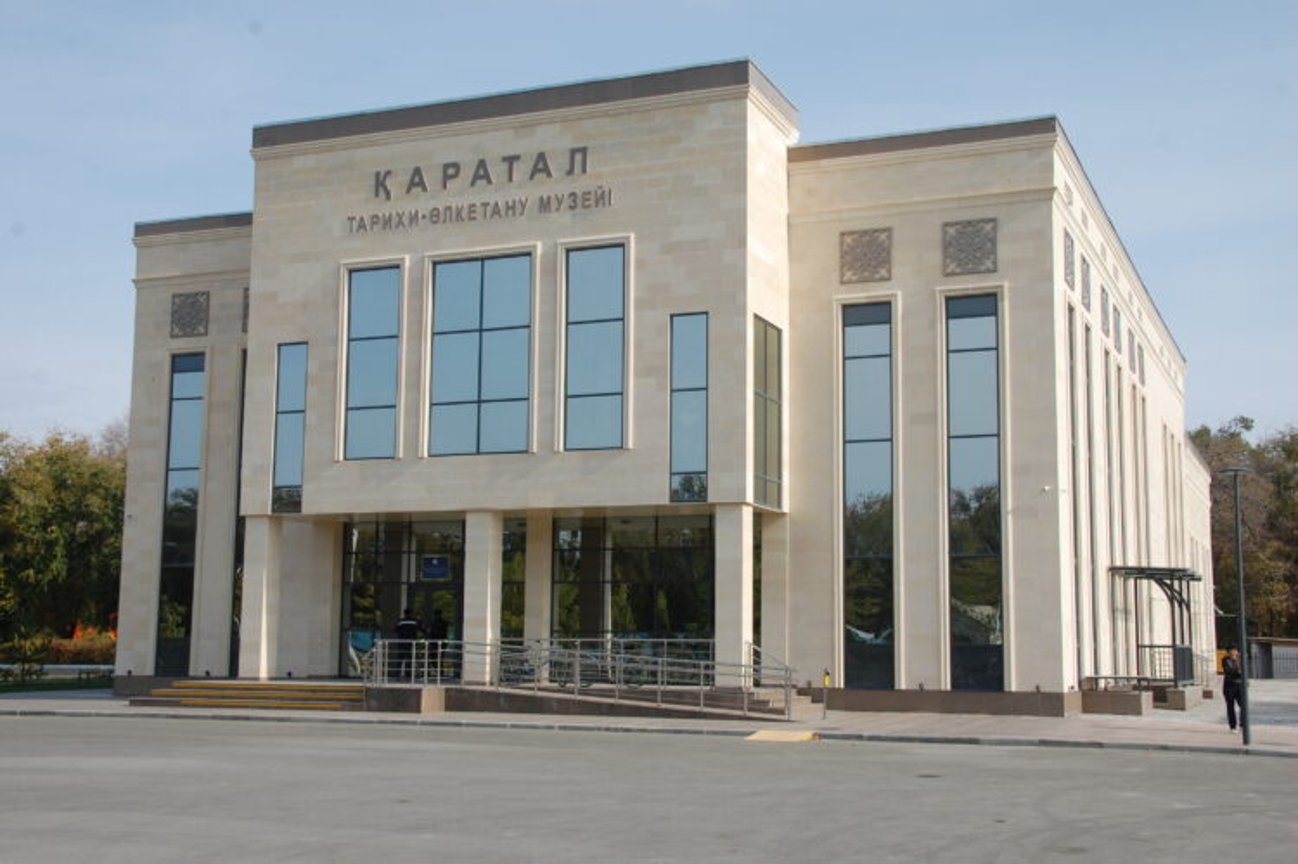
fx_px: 1405
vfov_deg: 34.2
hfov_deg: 49.6
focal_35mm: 39
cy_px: 432
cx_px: 649
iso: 200
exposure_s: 1/320
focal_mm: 26
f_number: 9
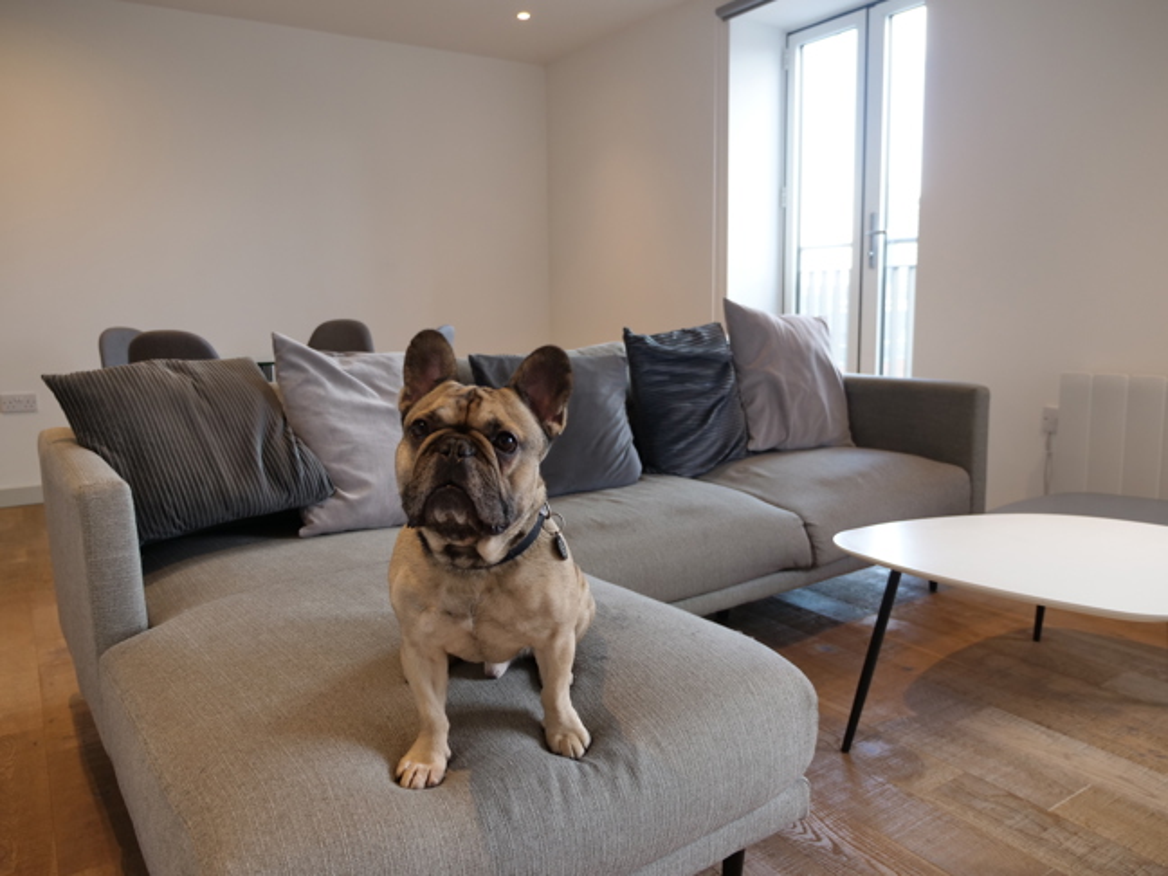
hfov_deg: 67.3
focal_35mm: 26
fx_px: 877
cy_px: 438
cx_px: 584
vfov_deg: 53.1
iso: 320
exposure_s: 1/60
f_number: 2.8
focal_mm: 13
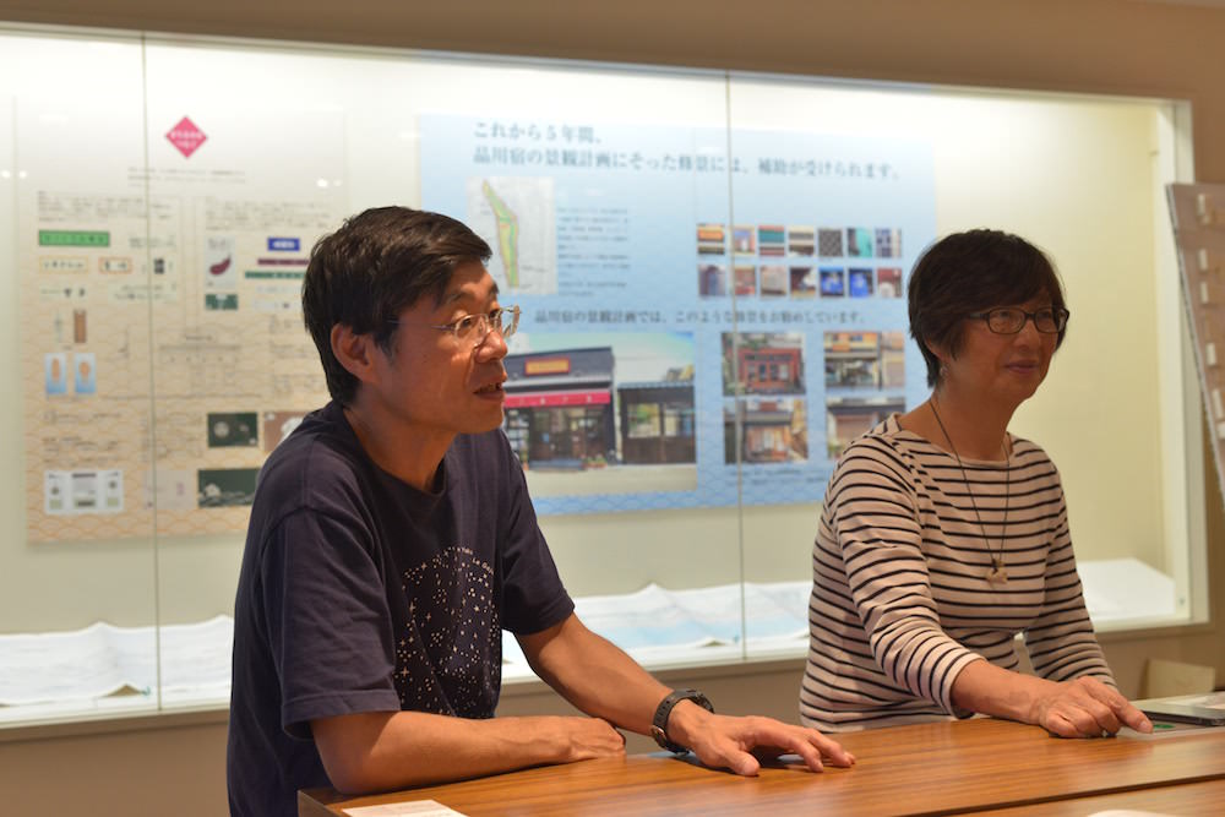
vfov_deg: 27.0
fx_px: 1702
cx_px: 612
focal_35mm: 50
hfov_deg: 39.6
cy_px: 408
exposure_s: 1/100
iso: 1600
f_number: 5
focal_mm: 50
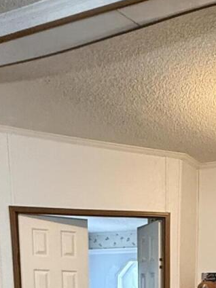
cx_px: 179
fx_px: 549
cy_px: 425
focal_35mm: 66
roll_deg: -0.8
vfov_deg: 23.7
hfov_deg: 21.9
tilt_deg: -13.1
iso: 640
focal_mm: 2.22
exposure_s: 1/60
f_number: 2.2
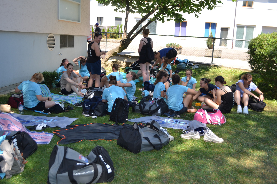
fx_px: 277
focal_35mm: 36
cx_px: 138
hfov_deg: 53.1
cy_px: 92
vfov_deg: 36.9
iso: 100
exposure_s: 1/200
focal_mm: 24
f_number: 4.5
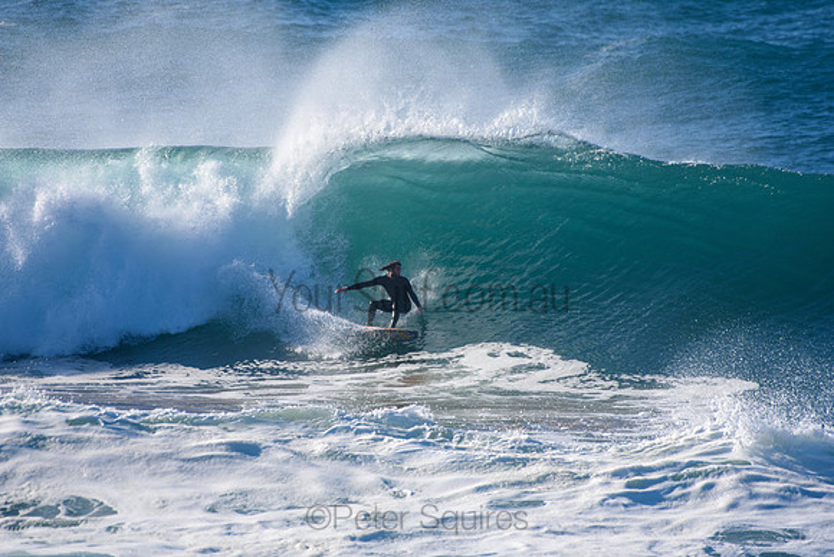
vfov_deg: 1.8
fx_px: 17378
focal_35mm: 750
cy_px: 278
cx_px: 417
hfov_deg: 2.7
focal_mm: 500
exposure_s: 1/2000
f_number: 5.6
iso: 360
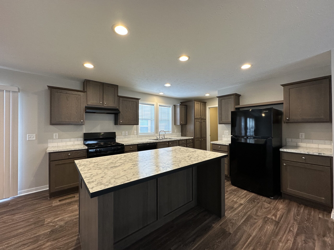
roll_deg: +0.0
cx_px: 167
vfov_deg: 85.7
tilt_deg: +0.1
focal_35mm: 14
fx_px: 135
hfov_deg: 102.1
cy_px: 125
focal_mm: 2.22
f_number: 2.2
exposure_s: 1/120
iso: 160
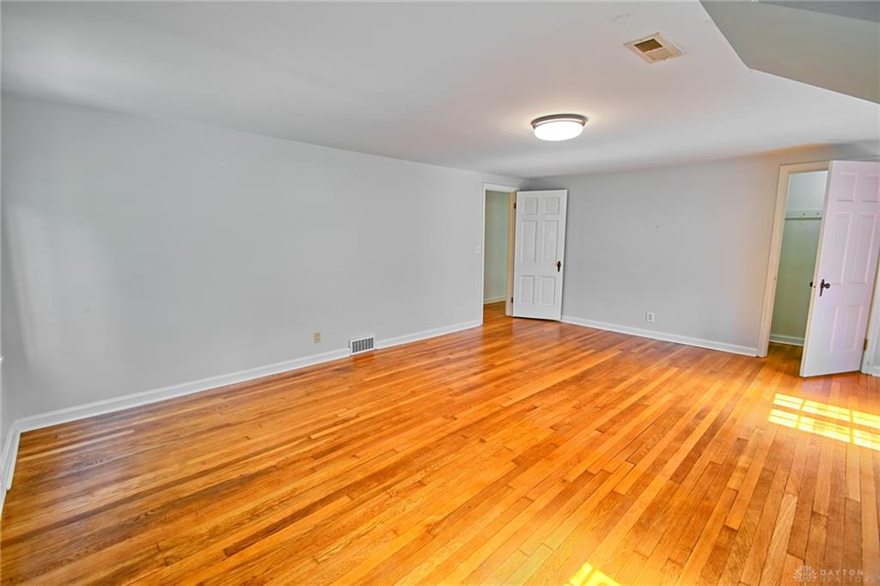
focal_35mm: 15
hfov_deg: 100.4
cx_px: 440
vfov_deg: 77.3
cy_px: 293
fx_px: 367
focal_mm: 10
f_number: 8
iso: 100
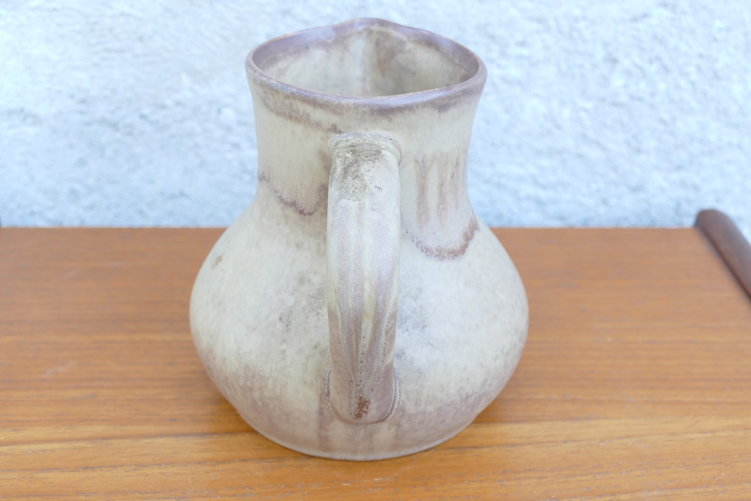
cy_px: 250
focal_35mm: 50
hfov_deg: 39.6
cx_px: 376
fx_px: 1043
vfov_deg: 27.0
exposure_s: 1/80
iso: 320
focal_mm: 18.17
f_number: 3.3
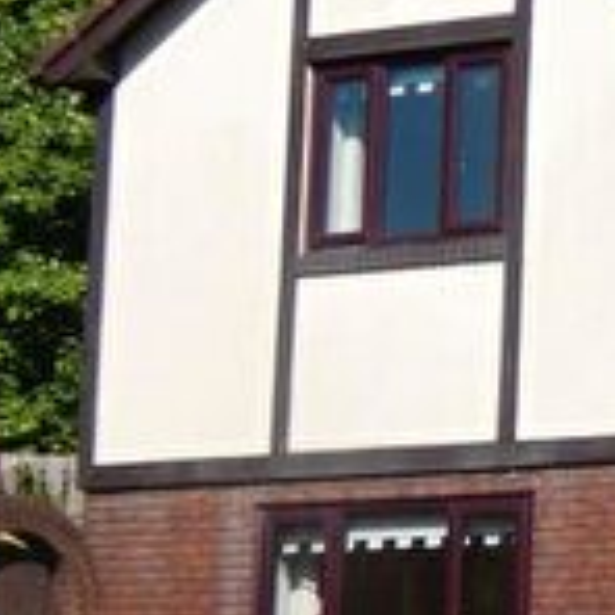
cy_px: 256
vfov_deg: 10.2
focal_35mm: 171
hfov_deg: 9.7
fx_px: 3437
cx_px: 1126
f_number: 3.6
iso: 80
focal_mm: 7.3
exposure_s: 1/1000
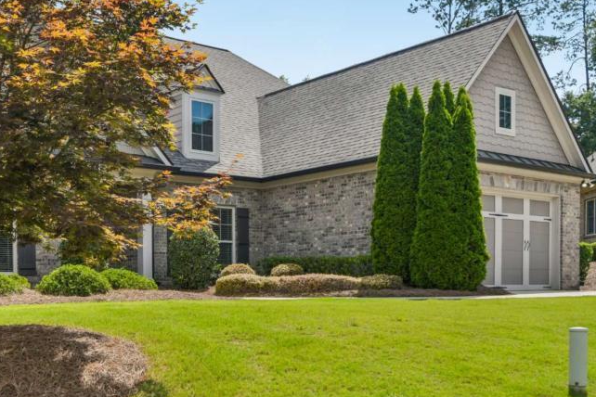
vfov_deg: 31.0
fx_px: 712
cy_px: 139
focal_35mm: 43
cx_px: 180
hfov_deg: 44.5
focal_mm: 23
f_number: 8
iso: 400
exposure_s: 1/1250
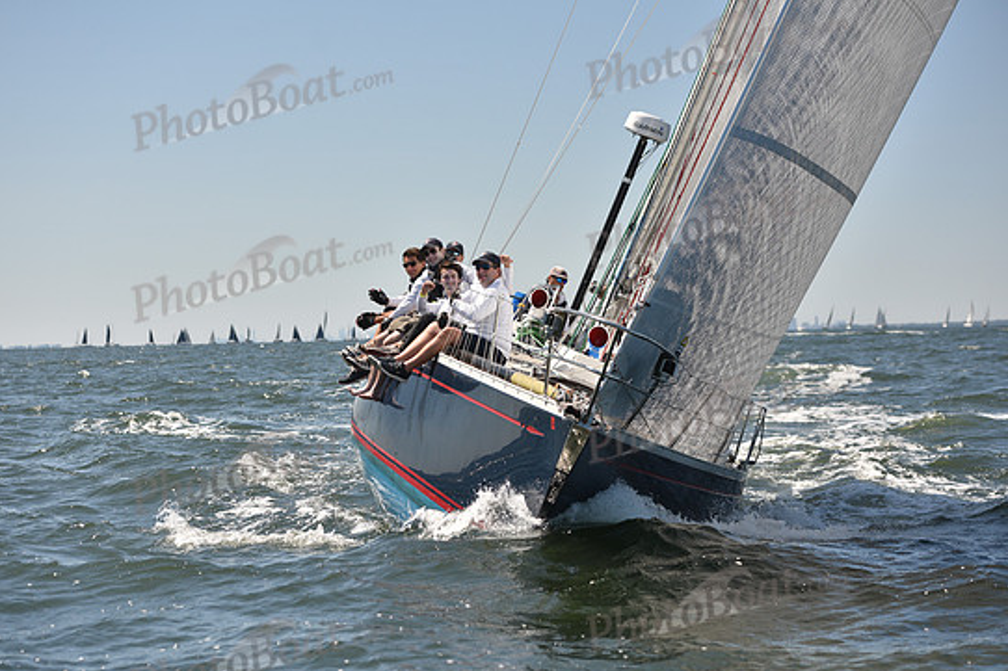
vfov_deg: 15.0
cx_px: 491
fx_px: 2547
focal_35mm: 91
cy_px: 345
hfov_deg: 22.4
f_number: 4
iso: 250
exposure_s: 1/1250
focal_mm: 85
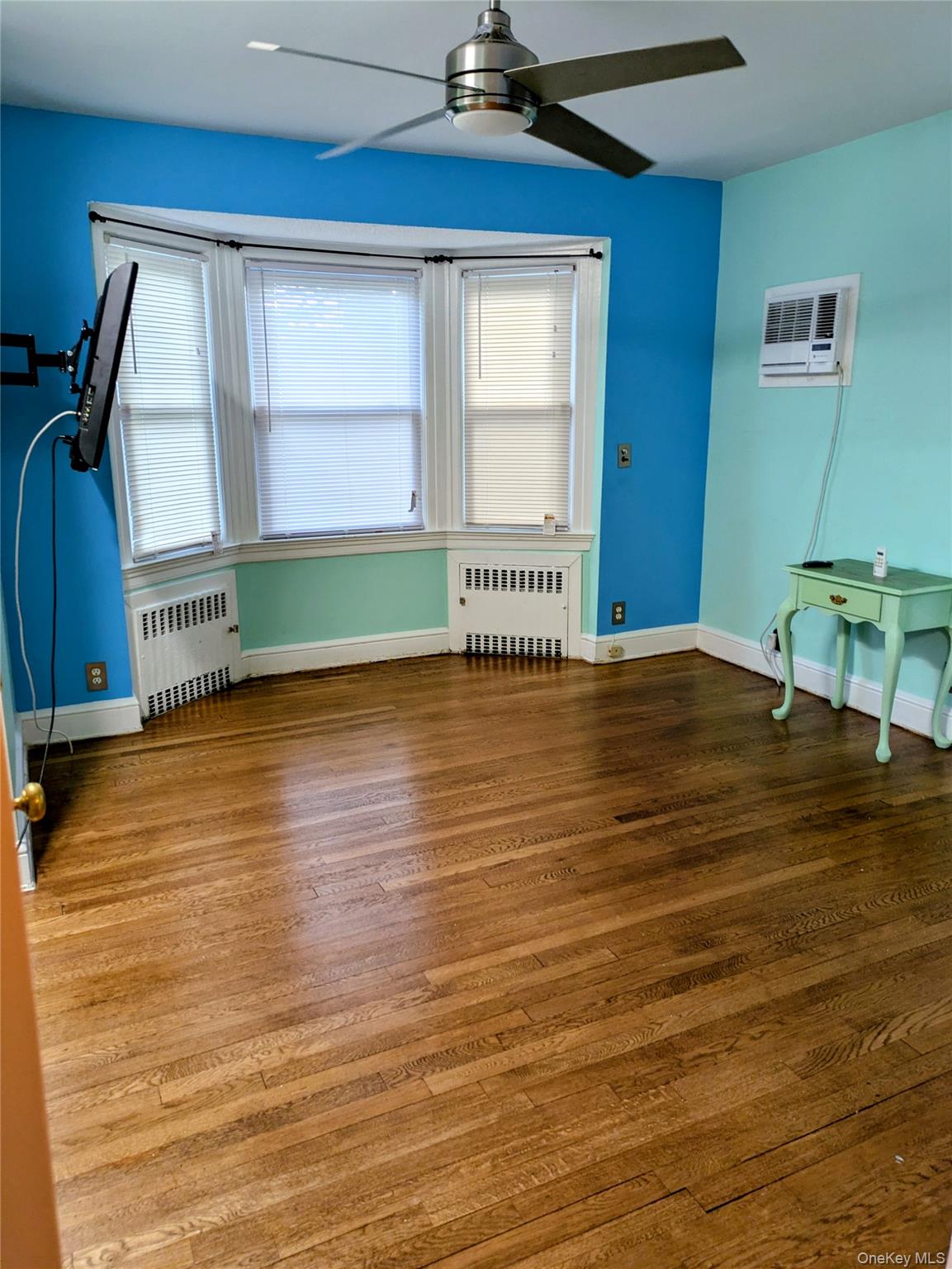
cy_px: 634
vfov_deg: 69.4
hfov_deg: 54.9
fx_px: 916
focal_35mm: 25
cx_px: 476
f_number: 1.89
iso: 104
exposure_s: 1/30
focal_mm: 5.43
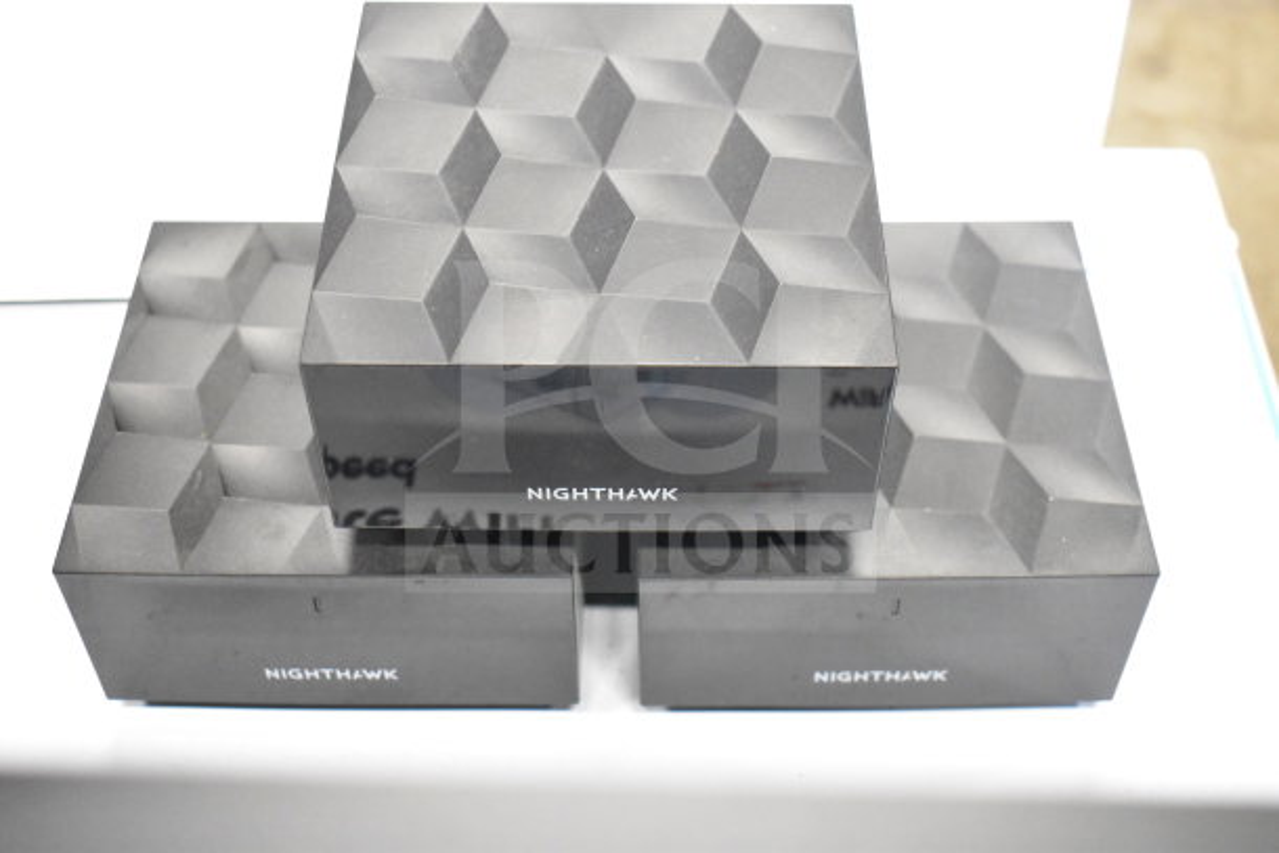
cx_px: 640
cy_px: 426
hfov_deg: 41.1
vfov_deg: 28.1
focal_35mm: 48
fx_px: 1706
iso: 9000
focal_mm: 32
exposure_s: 1/50
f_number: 4.5
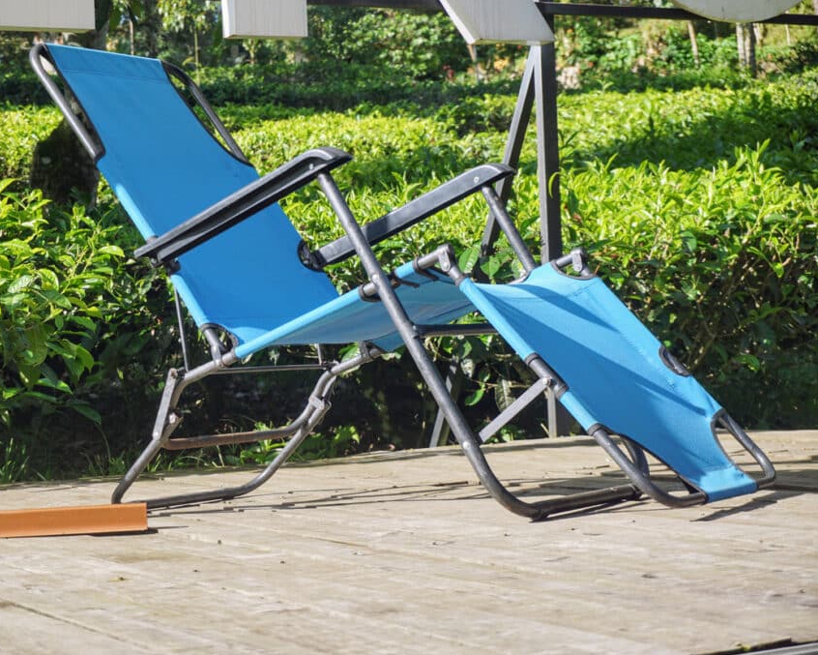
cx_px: 326
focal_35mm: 75
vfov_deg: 20.4
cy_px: 329
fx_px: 1816
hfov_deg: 25.3
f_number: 5.6
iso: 100
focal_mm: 44
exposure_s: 1/250
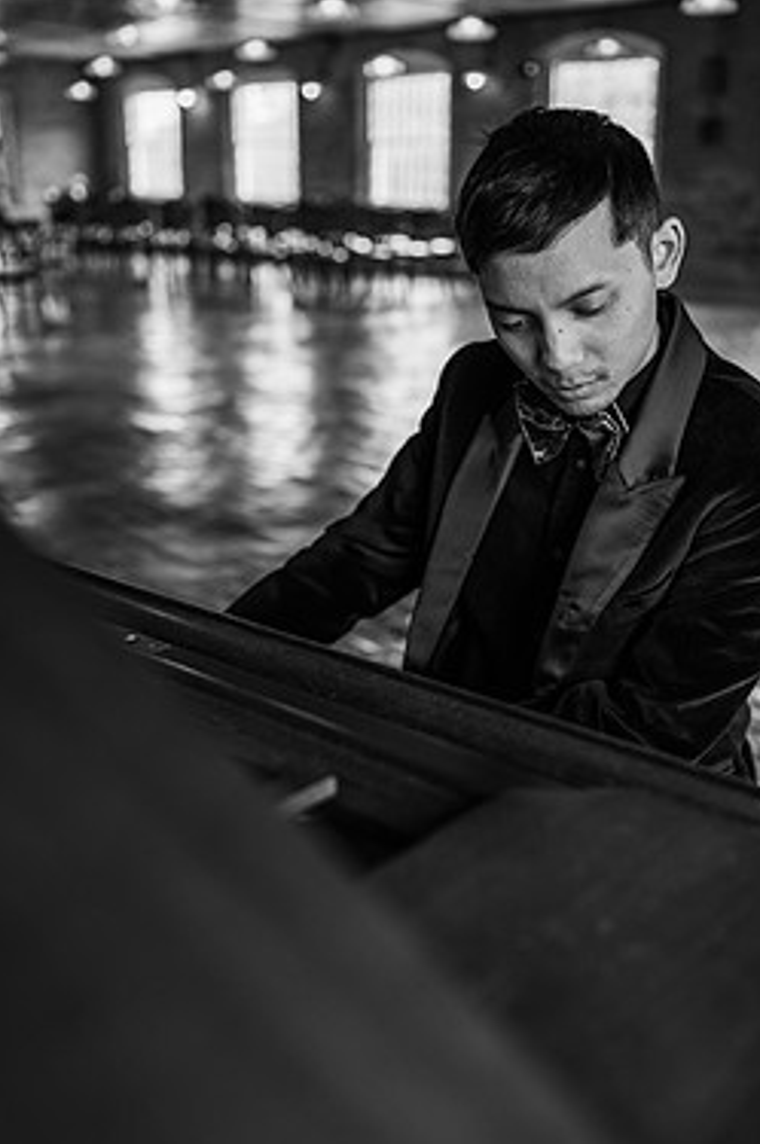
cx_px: 401
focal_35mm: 42
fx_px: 1334
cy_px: 564
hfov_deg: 31.8
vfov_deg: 46.5
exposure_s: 1/200
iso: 160
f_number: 2.2
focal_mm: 35
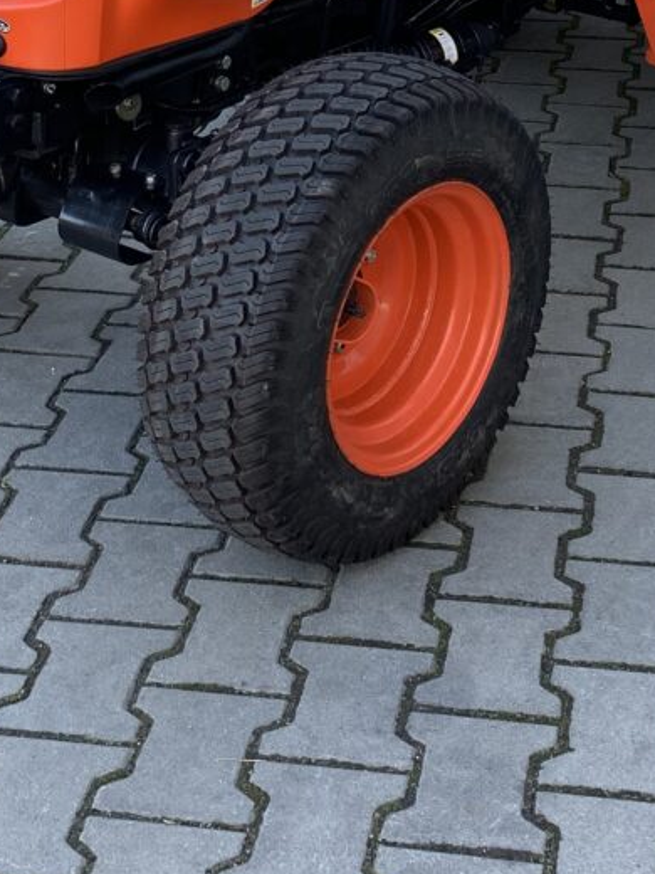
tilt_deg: -10.1
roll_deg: +0.3
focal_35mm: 80
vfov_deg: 22.1
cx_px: 420
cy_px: -239
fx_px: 2018
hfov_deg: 18.4
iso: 25
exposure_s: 1/143
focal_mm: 4.25
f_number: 1.8
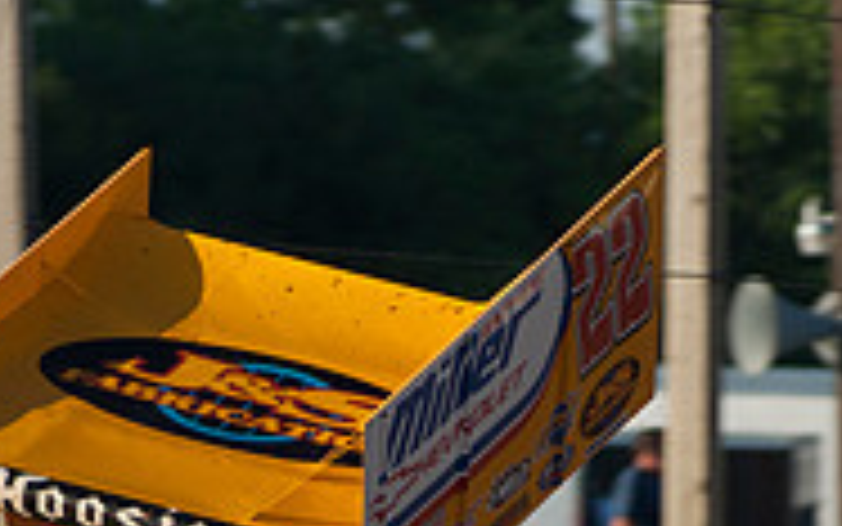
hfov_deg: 2.2
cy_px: 724
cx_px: 374
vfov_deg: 1.4
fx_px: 21829
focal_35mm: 951
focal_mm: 200
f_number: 4
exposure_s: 1/640
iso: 100
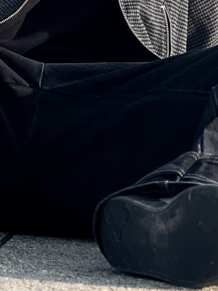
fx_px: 1897
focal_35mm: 226
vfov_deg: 8.7
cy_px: -60
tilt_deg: +4.9
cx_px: 54
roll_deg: -4.8
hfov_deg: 6.6
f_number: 2.8
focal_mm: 9
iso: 32
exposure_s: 1/381
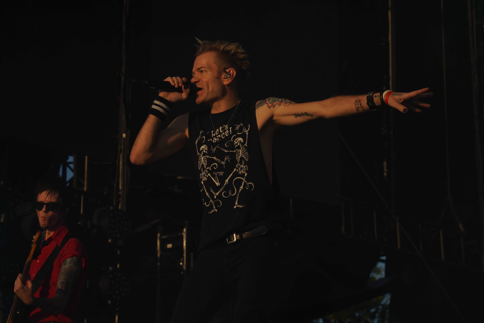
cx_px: 242
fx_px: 1412
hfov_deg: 19.5
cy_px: 162
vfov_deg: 13.0
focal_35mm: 105
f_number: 8
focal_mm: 105
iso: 100
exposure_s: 1/500
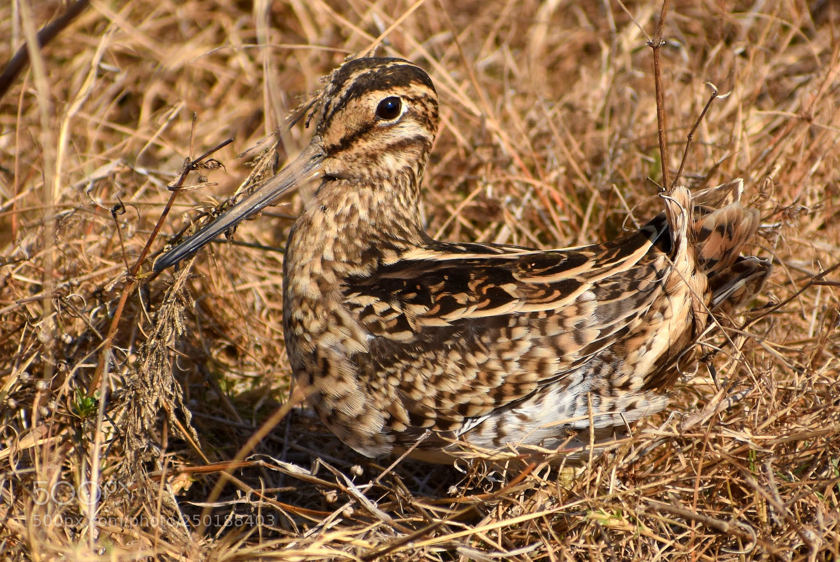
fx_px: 10512
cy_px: 281
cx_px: 420
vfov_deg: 3.1
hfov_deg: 4.6
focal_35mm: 450
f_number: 6.3
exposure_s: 1/1600
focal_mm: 300
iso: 320
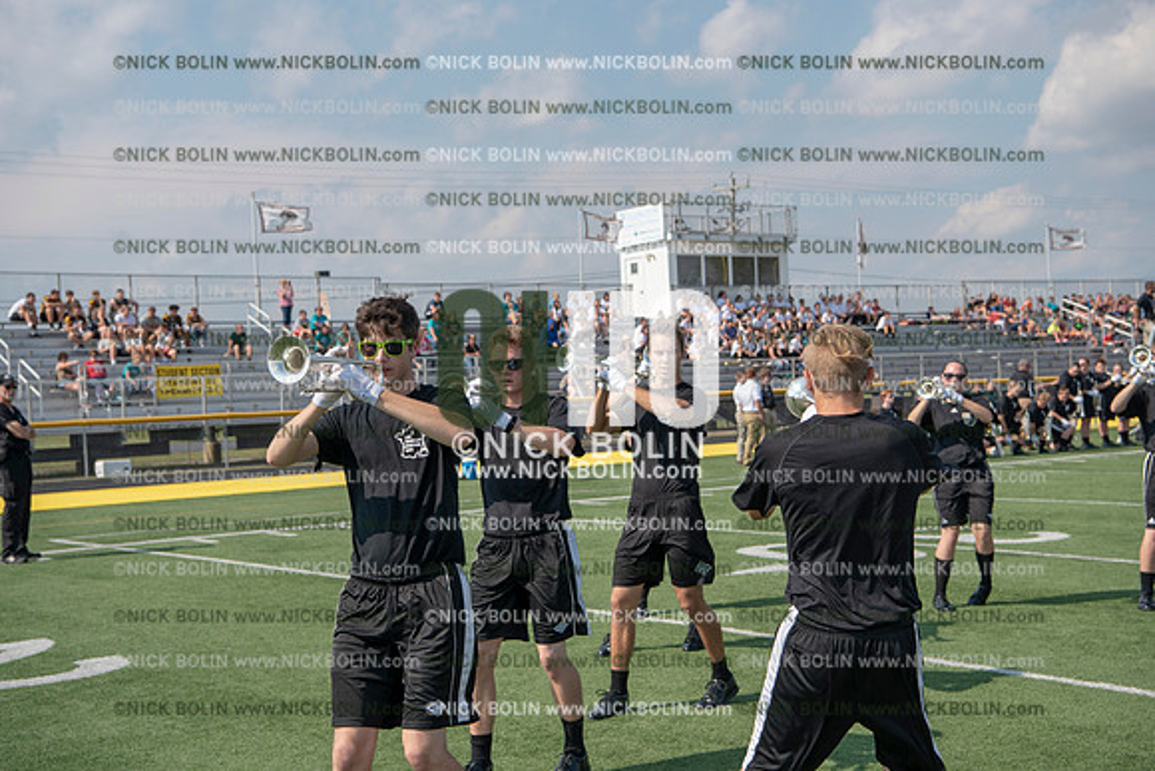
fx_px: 1669
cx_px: 578
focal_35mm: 52
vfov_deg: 26.0
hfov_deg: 38.2
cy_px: 386
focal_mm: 52
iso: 200
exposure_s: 1/1250
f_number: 5.6
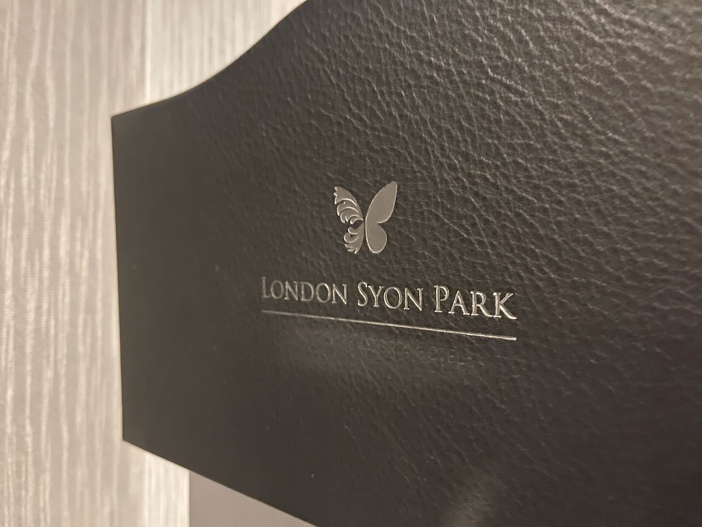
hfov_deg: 67.3
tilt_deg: -1.5
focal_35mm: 26
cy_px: 264
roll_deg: -0.6
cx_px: 351
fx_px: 527
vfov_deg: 53.1
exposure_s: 1/14
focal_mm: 5.1
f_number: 1.6
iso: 1000
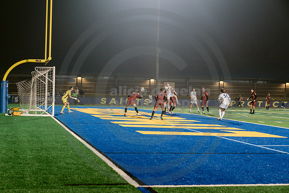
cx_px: 144
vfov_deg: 19.5
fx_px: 562
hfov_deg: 28.8
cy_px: 96
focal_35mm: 70
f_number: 4.5
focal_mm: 70
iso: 2500
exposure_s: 1/200
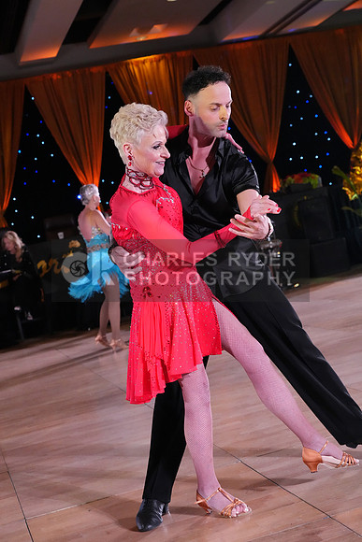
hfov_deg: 23.8
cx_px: 181
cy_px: 271
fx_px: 859
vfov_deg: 35.0
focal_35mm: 57
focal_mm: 57
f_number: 5.6
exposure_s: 1/400
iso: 8000
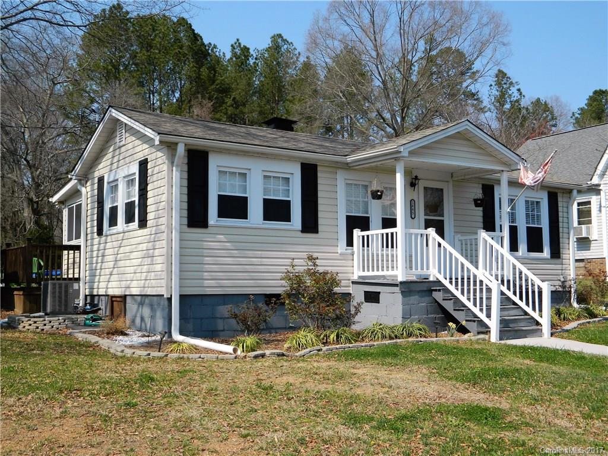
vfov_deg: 35.1
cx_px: 304
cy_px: 228
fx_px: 720
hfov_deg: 45.8
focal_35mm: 41
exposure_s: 1/800
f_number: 3.5
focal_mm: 7.3
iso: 80
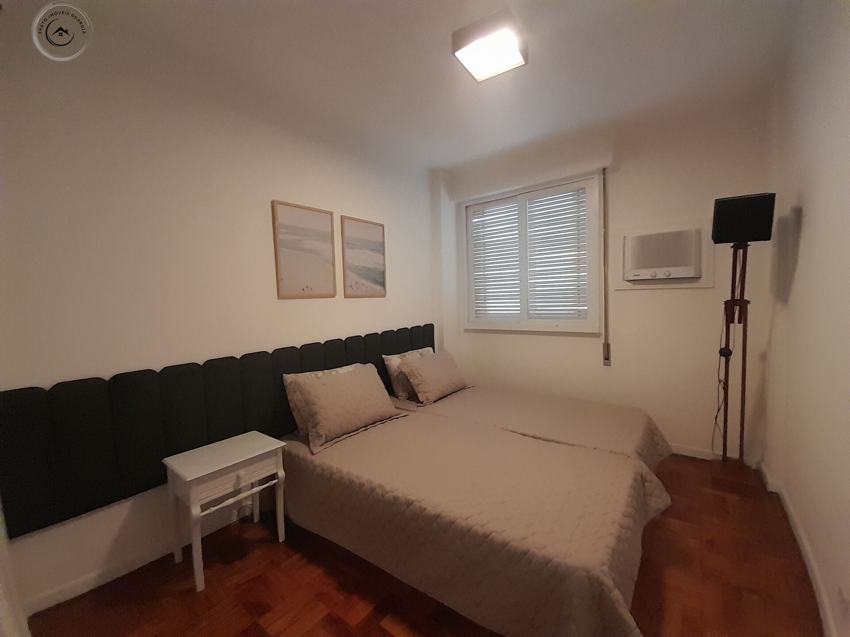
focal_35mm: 13
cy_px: 318
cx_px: 425
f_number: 2.2
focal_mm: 1.13
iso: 320
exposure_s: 1/24
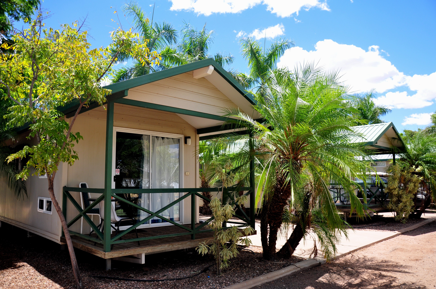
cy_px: 144
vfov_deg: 47.8
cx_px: 218
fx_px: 327
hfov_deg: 67.4
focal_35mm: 27
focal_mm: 18
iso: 200
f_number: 5.6
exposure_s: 1/125
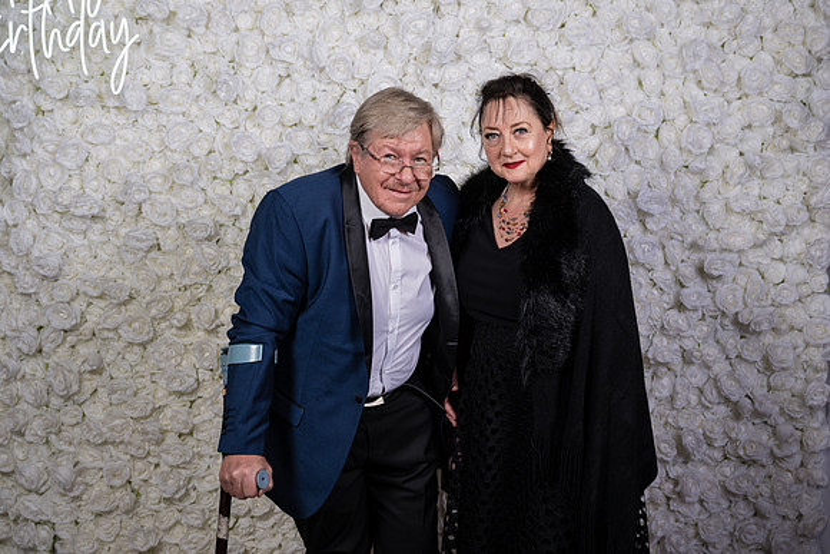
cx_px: 437
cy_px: 262
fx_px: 1044
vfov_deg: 29.7
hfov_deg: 43.3
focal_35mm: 45
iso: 400
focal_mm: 43
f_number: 6.3
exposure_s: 1/200
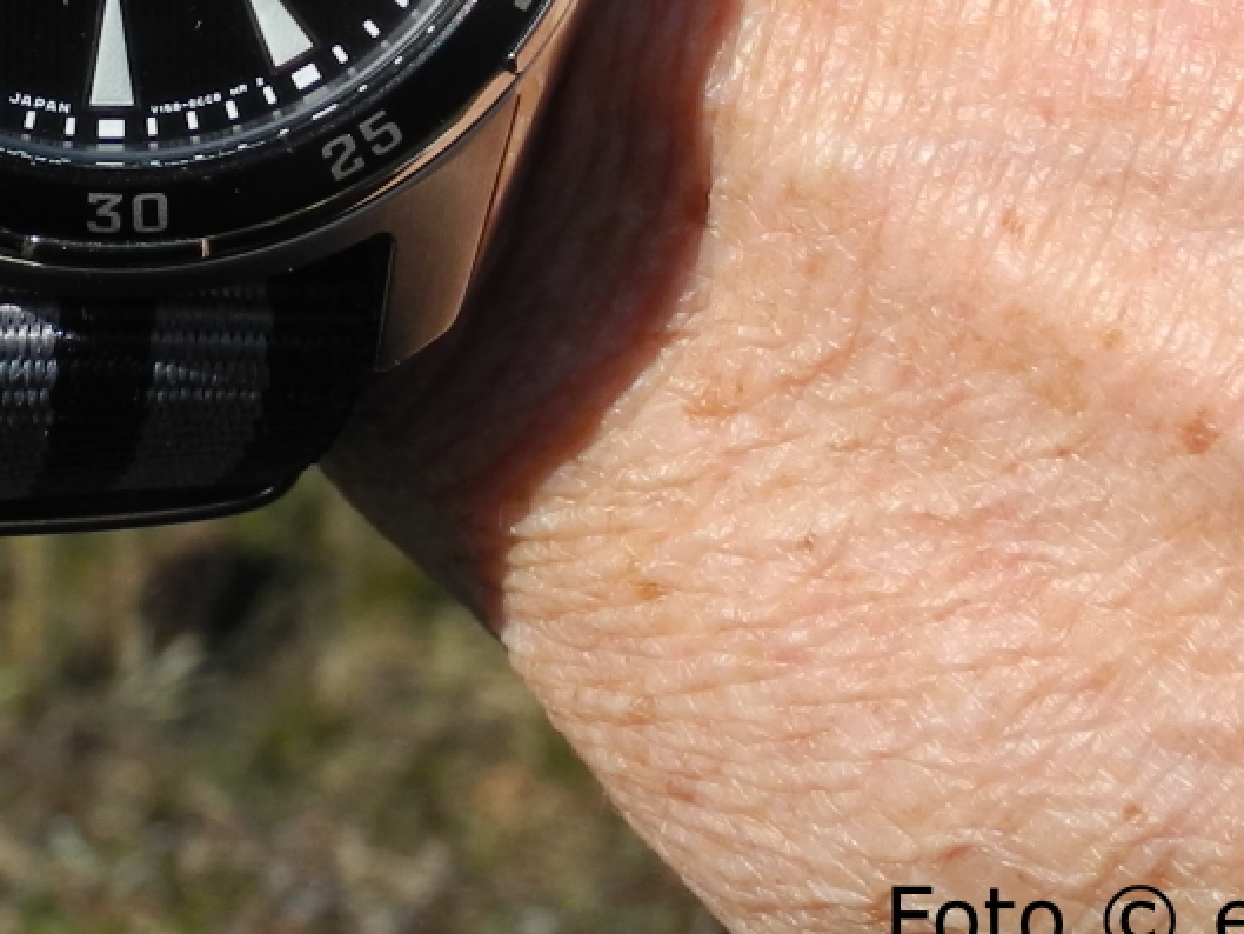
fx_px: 4349
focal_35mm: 121
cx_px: 94
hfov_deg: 16.0
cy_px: -767
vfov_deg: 11.4
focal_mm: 6.8
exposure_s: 1/1000
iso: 100
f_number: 4
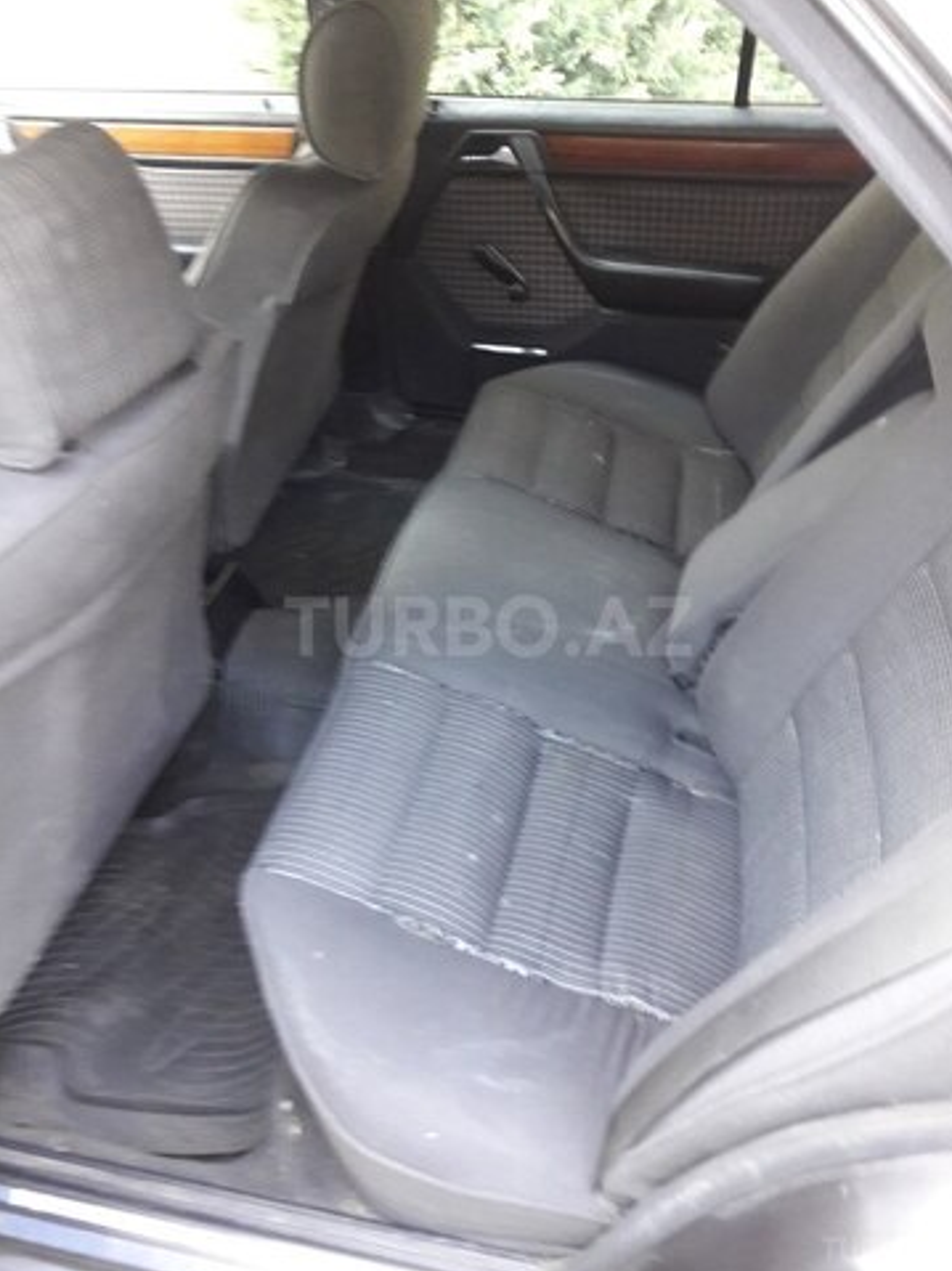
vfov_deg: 61.7
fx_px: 1064
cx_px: 488
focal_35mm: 29
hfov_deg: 48.2
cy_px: 626
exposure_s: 1/33
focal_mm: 3.7
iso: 200
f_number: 1.9
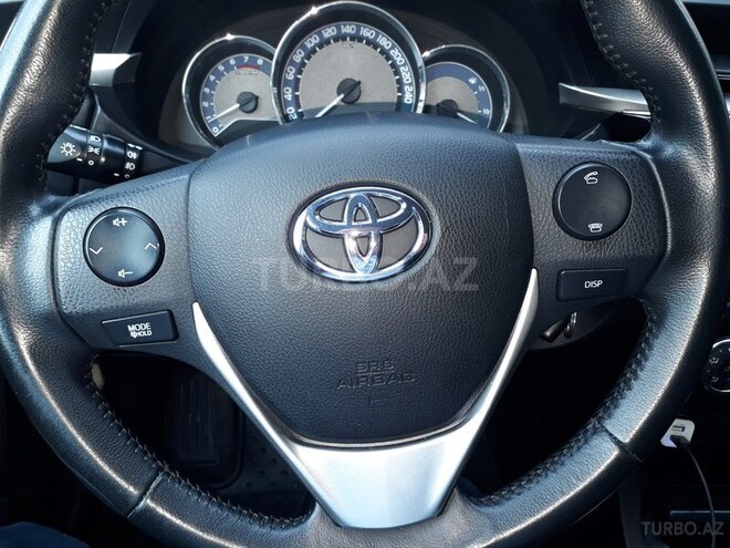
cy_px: 274
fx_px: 569
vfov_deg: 51.4
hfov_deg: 65.3
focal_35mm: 27
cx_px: 365
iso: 40
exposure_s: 1/50
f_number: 1.9
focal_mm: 3.6
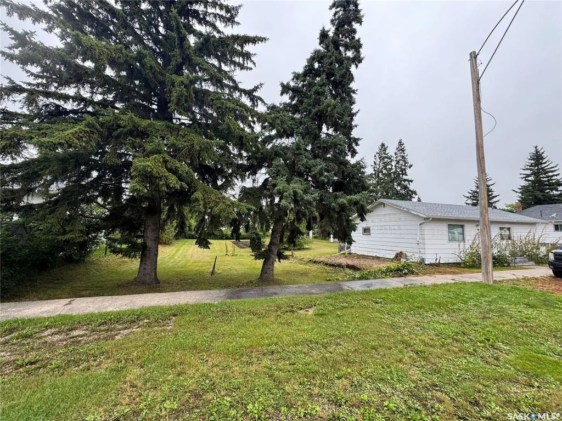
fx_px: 227
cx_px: 281
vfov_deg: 85.7
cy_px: 210
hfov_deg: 102.1
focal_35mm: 14
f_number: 2.2
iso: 40
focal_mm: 2.22
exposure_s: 1/114
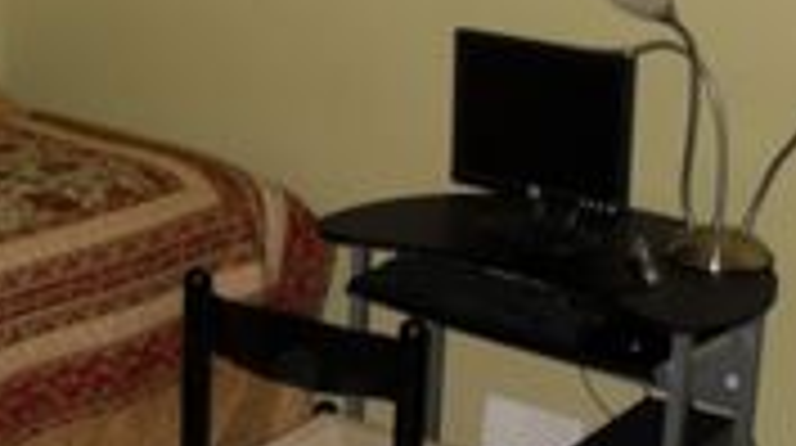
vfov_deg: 14.3
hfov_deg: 24.9
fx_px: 1771
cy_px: 144
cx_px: 144
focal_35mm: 84
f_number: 2.8
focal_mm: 6.3
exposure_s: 1/45
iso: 100
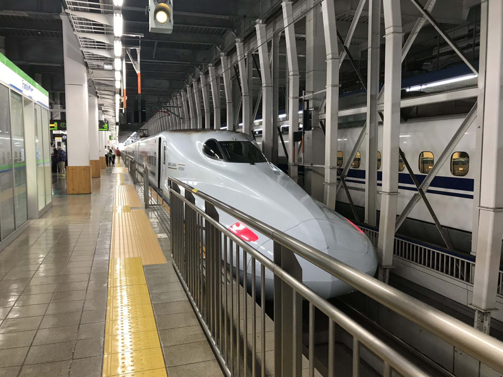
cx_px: 252
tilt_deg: -4.1
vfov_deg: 49.7
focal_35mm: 28
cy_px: 188
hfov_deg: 63.4
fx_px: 407
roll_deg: +1.7
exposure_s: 1/20
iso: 40
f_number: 1.8
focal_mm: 3.99
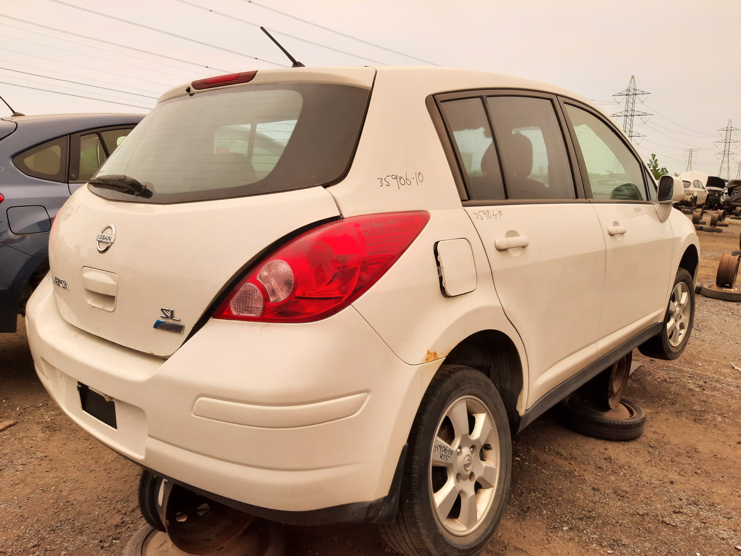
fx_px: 557
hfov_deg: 67.3
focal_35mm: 26
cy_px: 278
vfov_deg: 53.1
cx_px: 370
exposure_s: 1/310
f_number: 1.7
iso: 40
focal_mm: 3.92
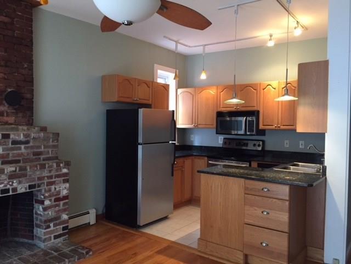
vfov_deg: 48.2
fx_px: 294
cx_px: 176
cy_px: 132
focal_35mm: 29
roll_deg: -1.5
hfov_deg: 61.7
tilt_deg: +0.1
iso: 200
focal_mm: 4.15
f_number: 2.2
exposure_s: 1/30
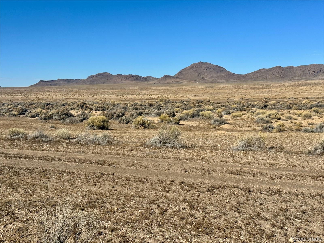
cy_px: 122
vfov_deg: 30.3
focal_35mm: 48
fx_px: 449
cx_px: 162
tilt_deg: -4.0
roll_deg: -0.3
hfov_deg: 39.7
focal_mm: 6.76
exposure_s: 1/7092
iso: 64
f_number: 1.78
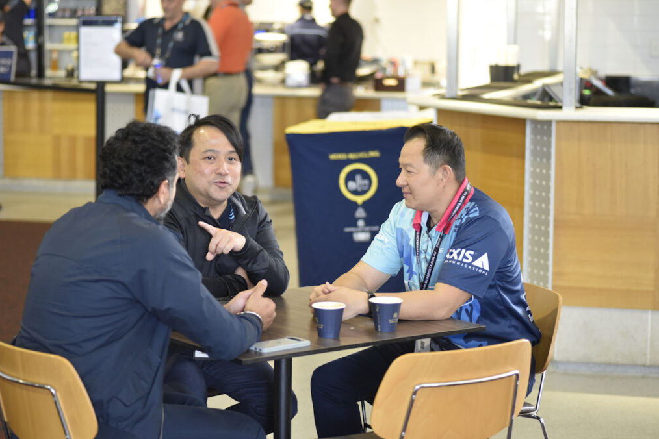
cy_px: 220
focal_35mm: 101
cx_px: 329
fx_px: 1849
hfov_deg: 20.2
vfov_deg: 13.6
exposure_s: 1/125
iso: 2200
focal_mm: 100
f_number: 2.8
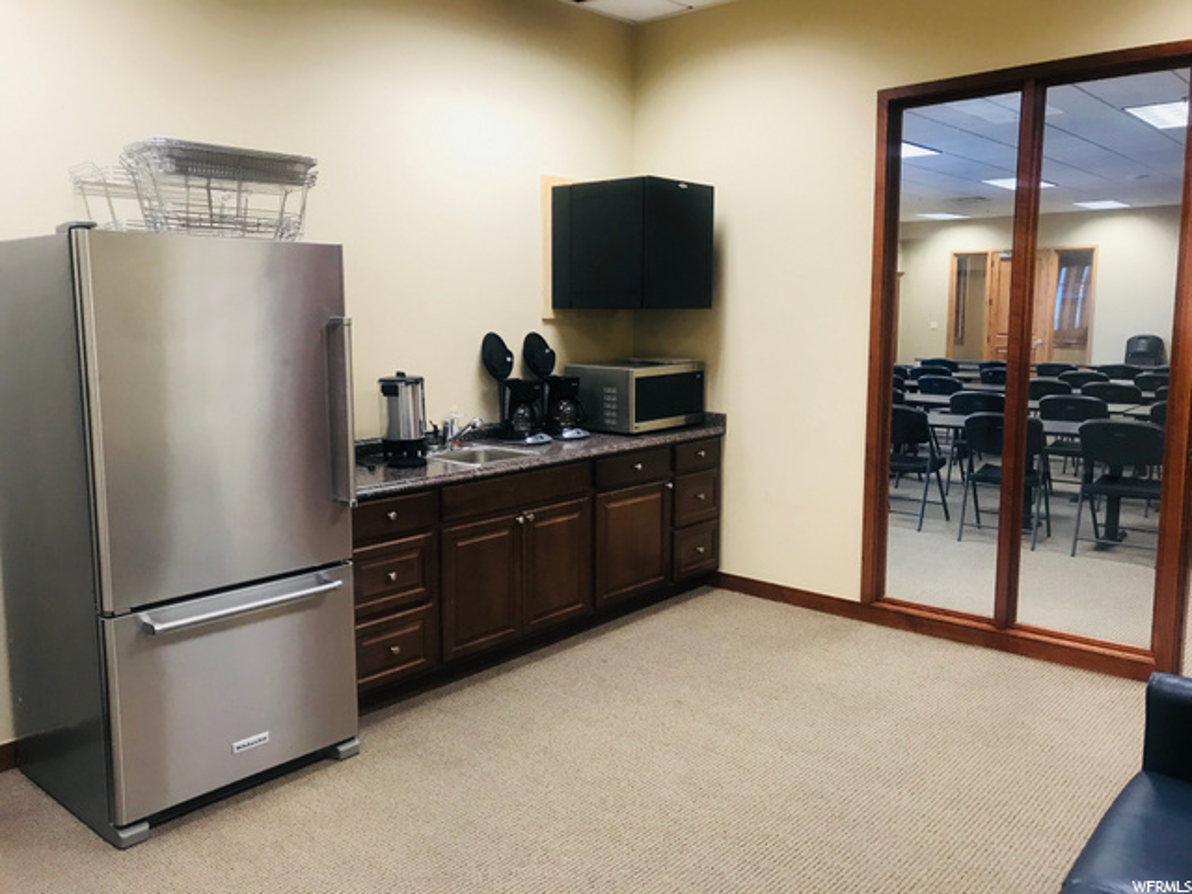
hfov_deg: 63.4
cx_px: 596
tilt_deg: -8.4
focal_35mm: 28
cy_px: 447
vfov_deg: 49.7
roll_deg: +0.3
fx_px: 964
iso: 40
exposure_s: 1/30
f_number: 1.8
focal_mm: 3.99
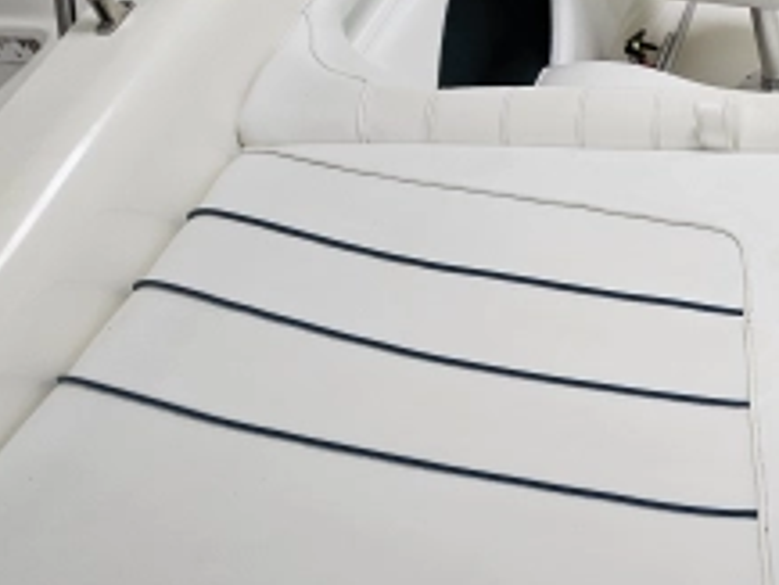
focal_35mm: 33
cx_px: 969
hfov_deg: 38.2
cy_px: 515
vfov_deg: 40.1
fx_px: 743
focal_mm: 2.2
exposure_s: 1/50
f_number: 2.2
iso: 50
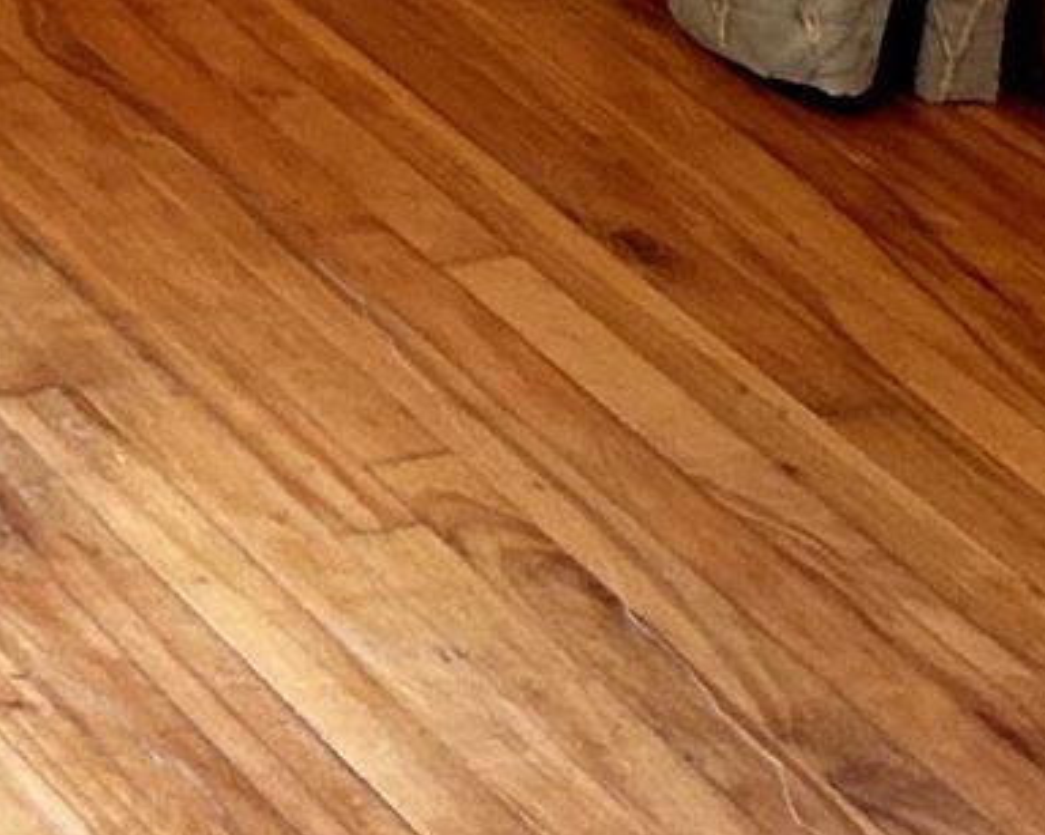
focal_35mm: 203
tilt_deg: -6.3
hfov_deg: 9.1
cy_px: -1809
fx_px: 6277
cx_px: -765
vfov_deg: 6.8
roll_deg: -4.3
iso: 125
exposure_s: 1/60
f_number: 1.5
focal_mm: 5.7
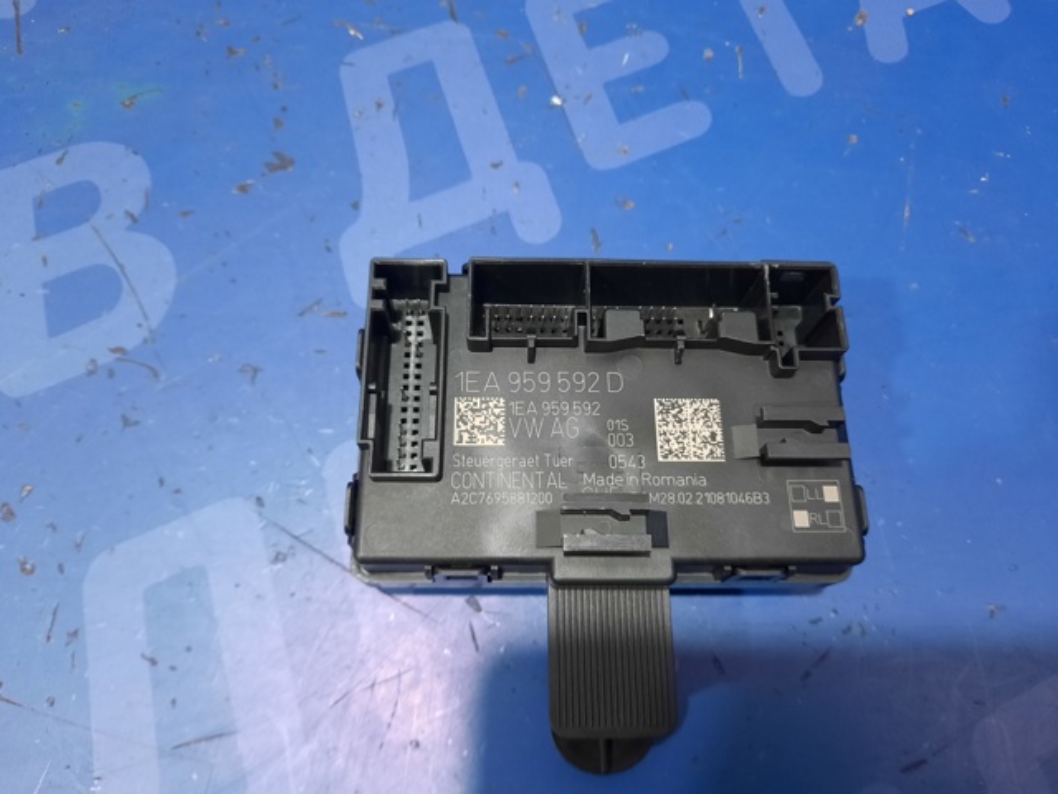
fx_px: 764
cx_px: 529
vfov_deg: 54.9
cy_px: 397
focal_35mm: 25
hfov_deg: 69.4
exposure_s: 1/33
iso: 320
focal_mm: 4.6
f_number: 2
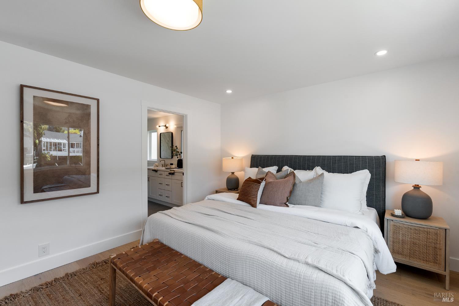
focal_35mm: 15
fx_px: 191
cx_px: 230
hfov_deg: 100.4
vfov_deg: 77.3
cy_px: 153
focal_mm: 15
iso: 400
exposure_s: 1/50
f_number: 9
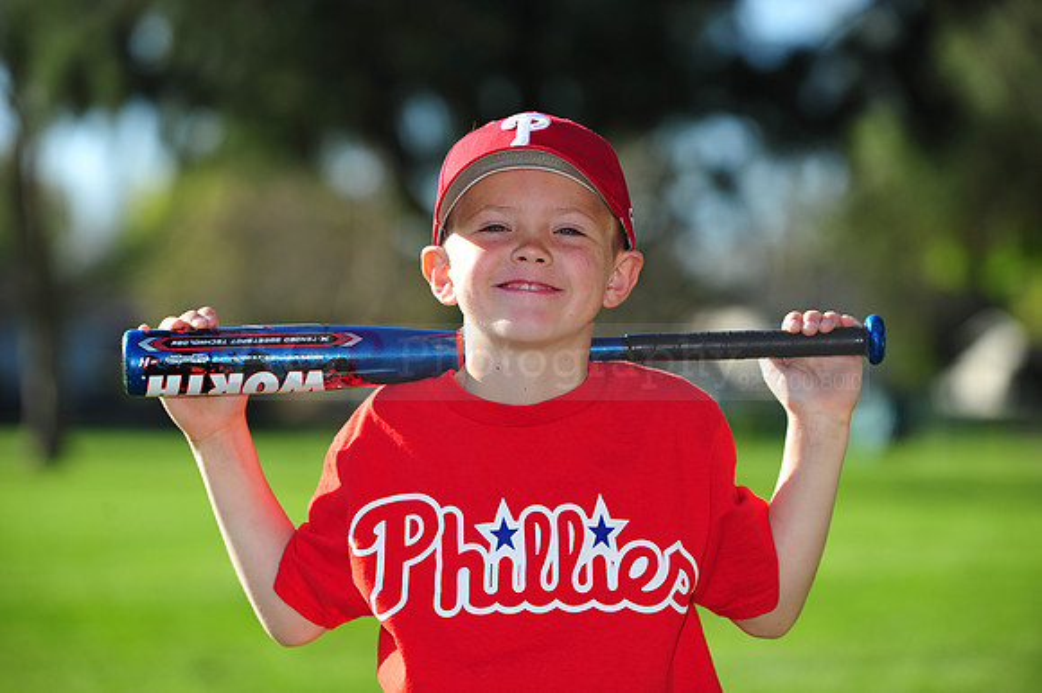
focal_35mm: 145
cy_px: 346
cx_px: 521
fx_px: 4194
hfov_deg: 14.2
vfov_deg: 9.5
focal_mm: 145
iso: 200
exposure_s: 1/800
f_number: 4.5
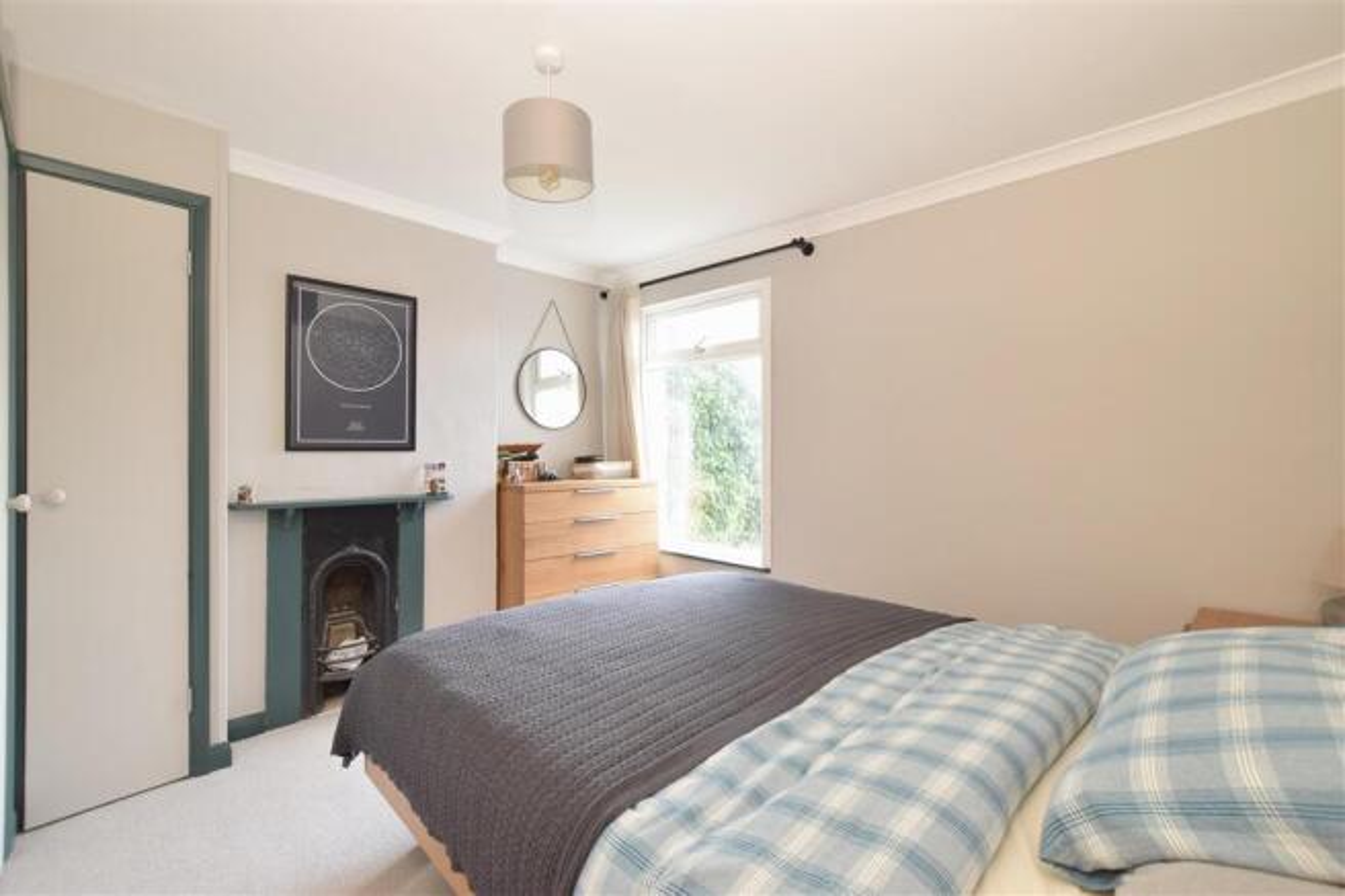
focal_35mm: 15
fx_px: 560
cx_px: 672
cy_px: 448
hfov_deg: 100.4
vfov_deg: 77.3
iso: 500
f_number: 8
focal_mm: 10
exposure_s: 1/15
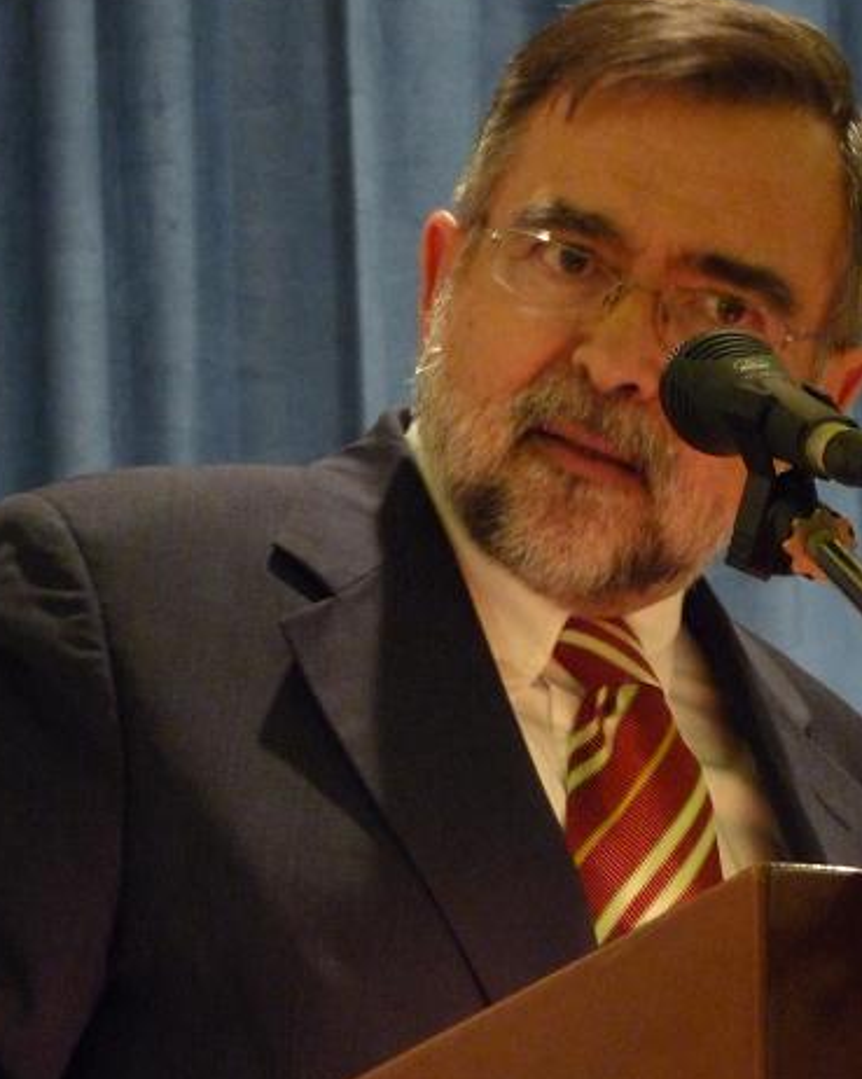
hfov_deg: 7.3
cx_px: 383
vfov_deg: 9.1
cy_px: 670
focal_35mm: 213
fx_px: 6799
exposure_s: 1/8
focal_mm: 24.5
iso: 800
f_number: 3.6
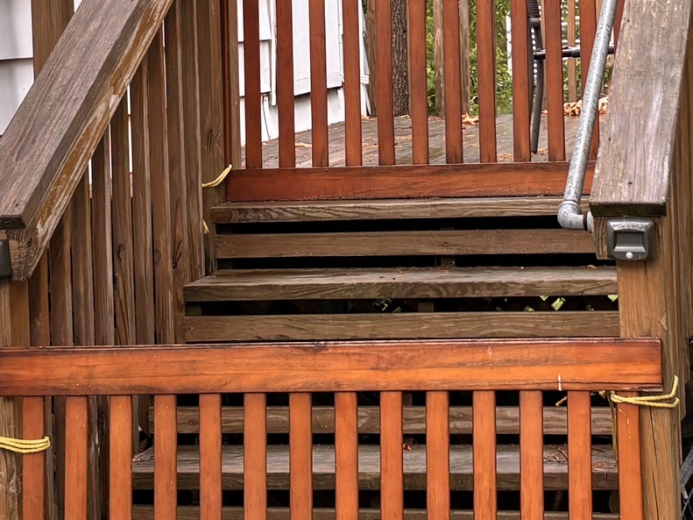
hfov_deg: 19.4
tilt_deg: -2.3
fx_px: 2022
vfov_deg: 14.5
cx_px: 487
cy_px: 33
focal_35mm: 101
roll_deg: +1.9
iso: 40
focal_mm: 5.96
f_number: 1.6
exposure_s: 1/121
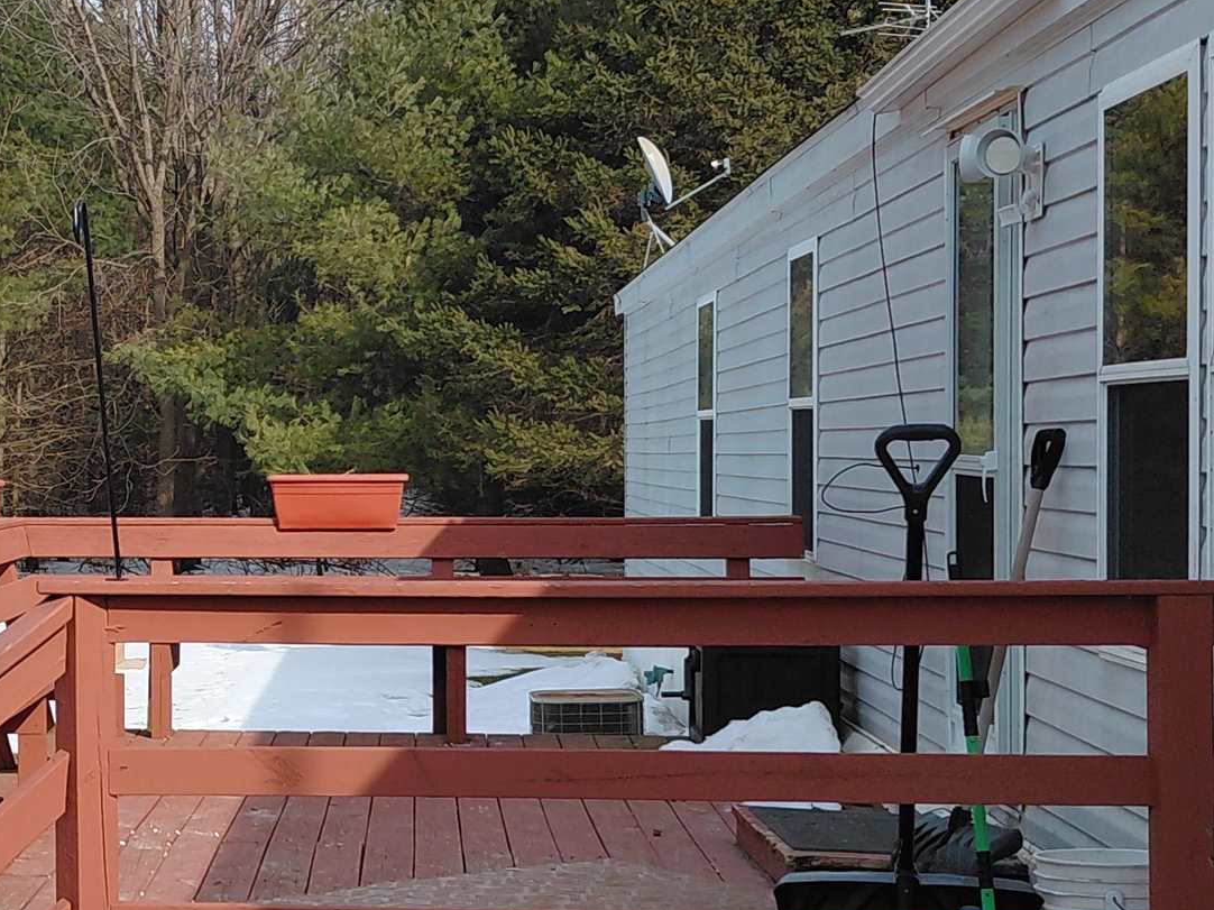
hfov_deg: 26.3
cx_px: 66
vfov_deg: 20.7
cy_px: 491
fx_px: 2489
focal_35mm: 71
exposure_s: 1/2769
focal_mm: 4.69
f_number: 1.8
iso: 50
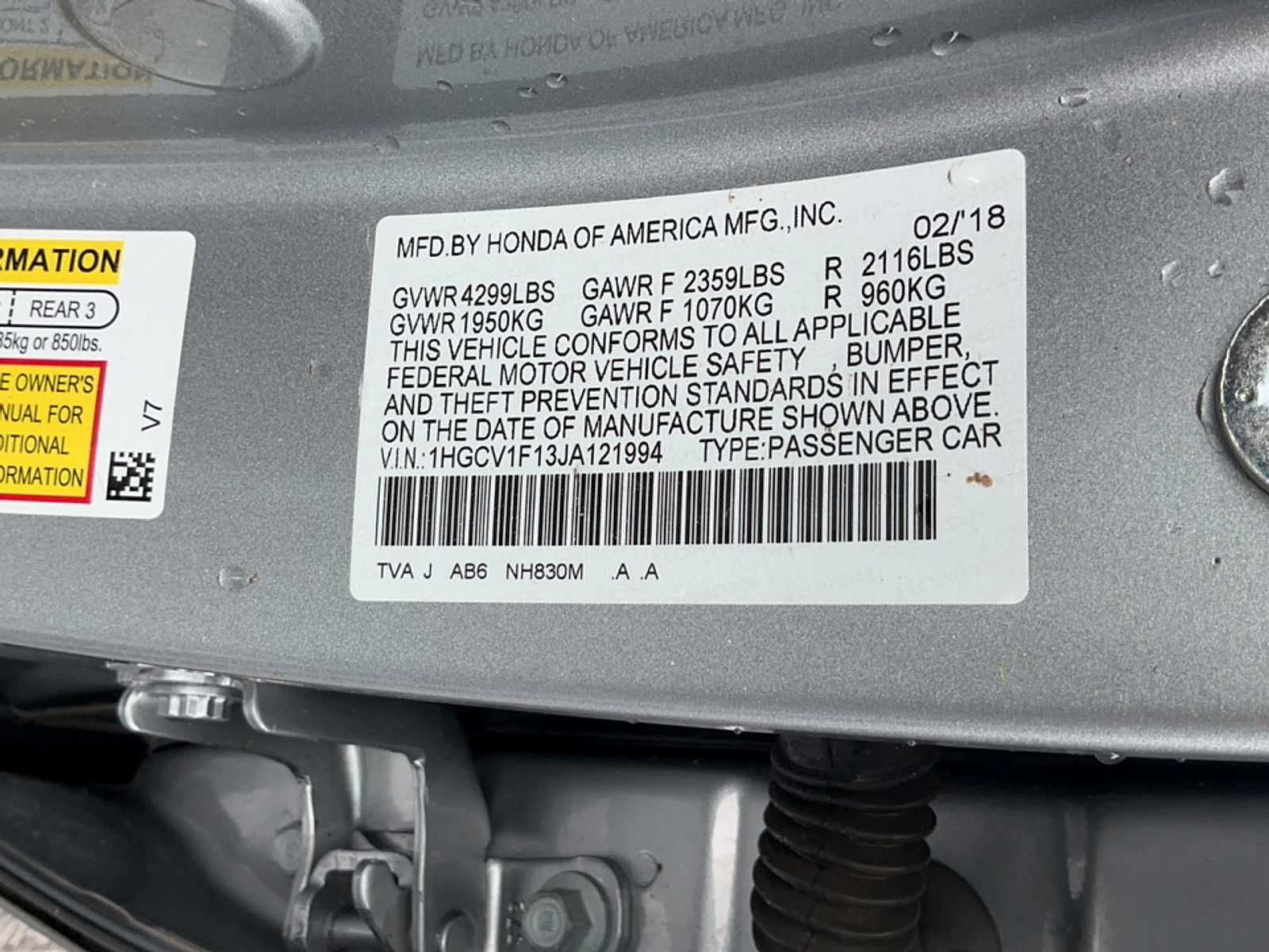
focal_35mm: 30
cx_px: 634
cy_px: 476
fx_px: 1100
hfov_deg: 60.0
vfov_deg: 46.8
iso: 25
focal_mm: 3
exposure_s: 1/268
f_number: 1.8
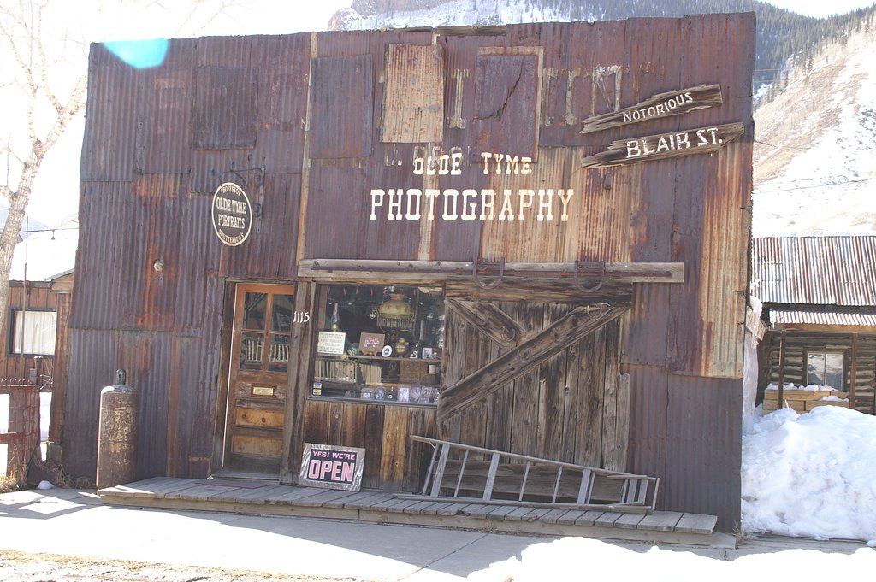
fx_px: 1094
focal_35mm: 45
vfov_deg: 29.8
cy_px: 291
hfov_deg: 43.6
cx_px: 438
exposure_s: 1/60
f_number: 10
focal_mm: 30
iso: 200
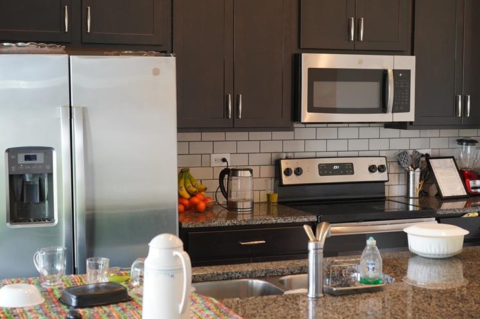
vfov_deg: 23.4
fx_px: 773
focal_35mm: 58
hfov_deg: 34.5
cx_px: 247
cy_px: 156
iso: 2500
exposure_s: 1/160
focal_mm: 42
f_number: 4.5
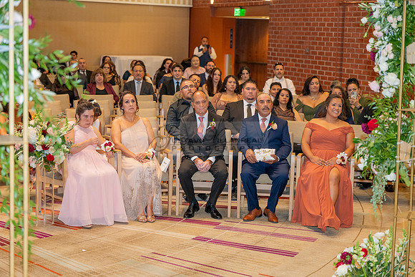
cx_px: 208
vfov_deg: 19.5
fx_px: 807
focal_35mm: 70
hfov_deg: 28.8
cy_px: 138
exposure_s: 1/160
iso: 1250
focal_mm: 70
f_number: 3.2
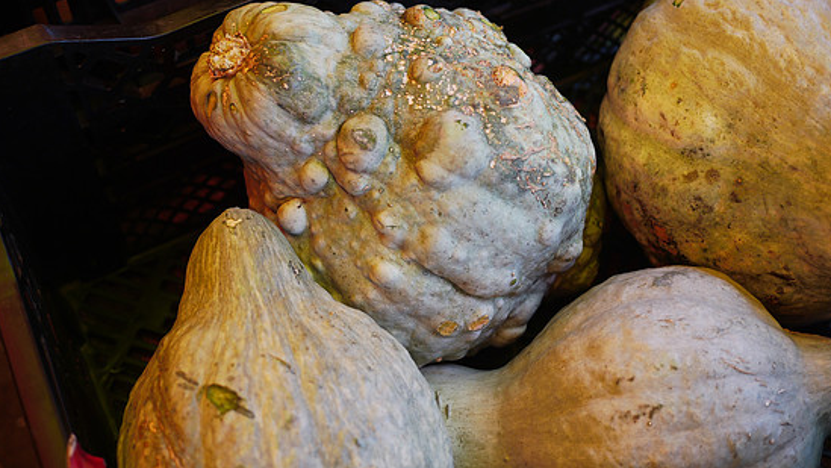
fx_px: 1014
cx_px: 409
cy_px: 170
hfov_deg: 44.6
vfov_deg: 25.9
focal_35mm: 46
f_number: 2
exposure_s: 1/125
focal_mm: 20
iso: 100
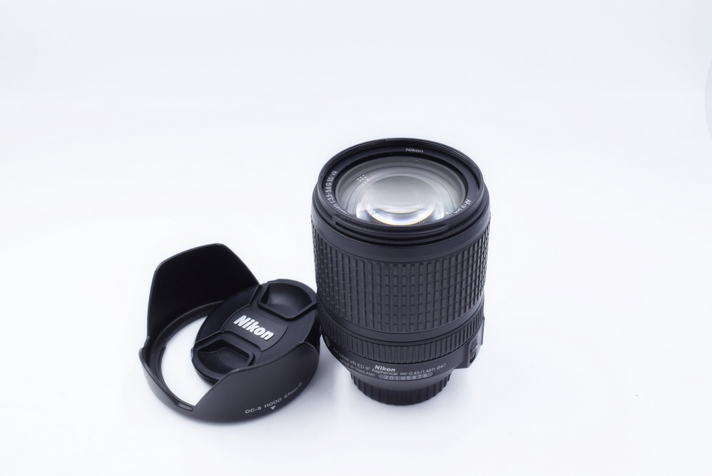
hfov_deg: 49.5
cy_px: 238
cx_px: 356
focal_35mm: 39
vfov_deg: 34.3
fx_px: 772
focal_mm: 26
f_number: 8
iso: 400
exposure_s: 1/160
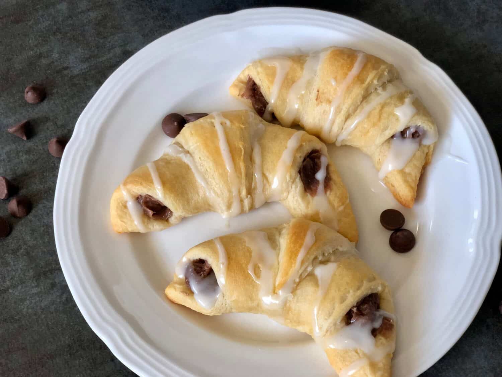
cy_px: 188
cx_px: 251
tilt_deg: -66.2
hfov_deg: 36.8
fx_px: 754
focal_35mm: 52
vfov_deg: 28.0
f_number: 2.4
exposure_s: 1/60
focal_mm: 6
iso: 100
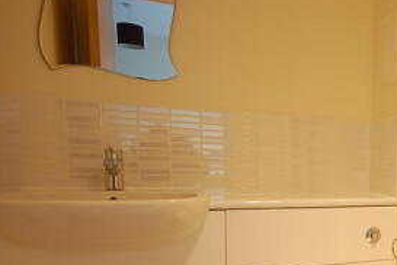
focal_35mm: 36
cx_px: 416
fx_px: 397
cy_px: 205
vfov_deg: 35.9
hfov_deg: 43.6
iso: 400
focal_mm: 10
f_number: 4
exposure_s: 1/30
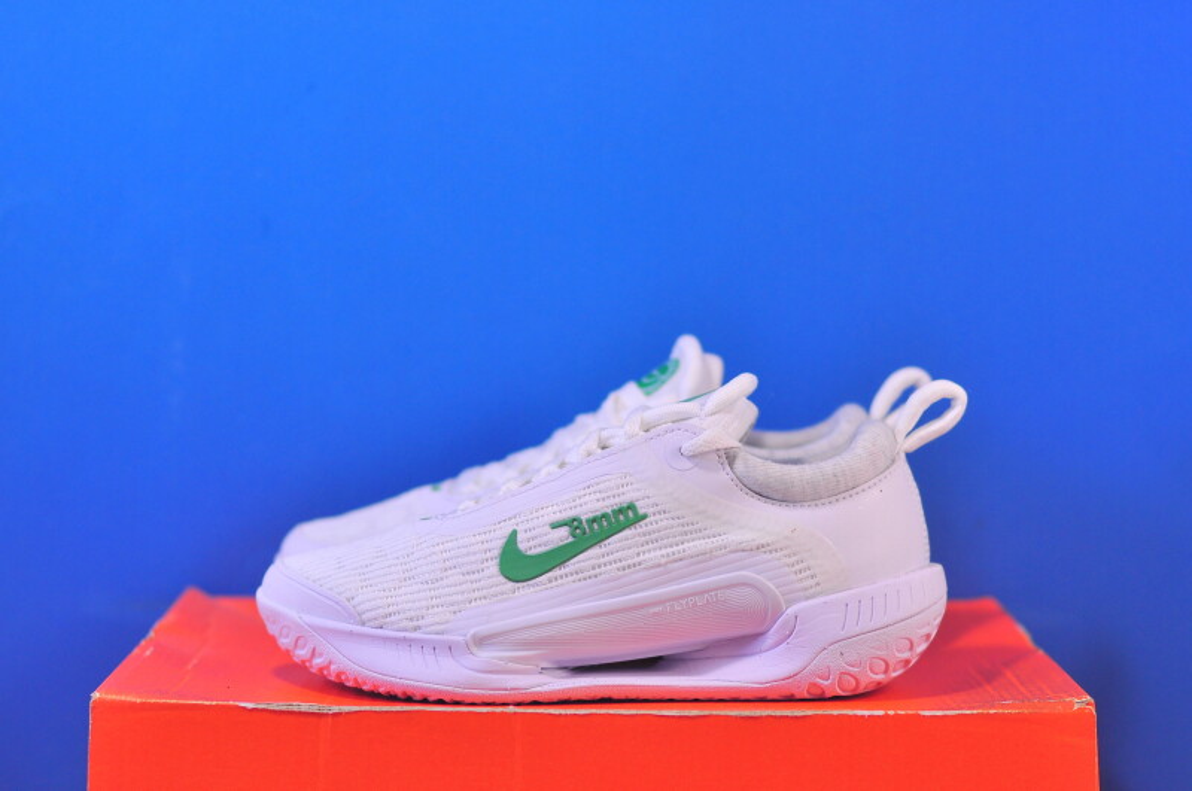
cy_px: 396
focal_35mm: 75
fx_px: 2480
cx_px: 596
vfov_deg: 18.1
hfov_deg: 27.0
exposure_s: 1/320
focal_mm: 50
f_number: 2.5
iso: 250
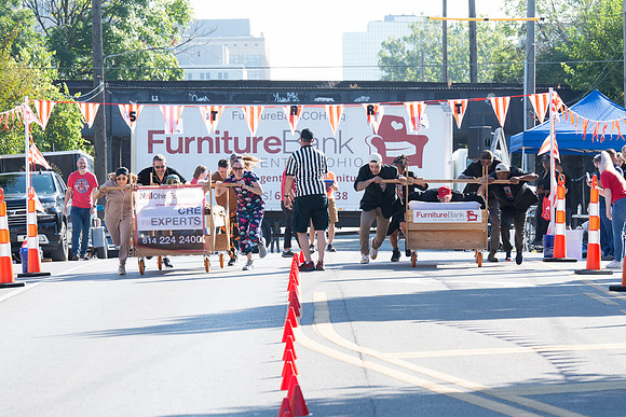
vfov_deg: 7.2
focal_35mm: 190
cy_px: 189
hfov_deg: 10.8
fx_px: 3300
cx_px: 313
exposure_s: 1/250
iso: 200
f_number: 7.1
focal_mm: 135
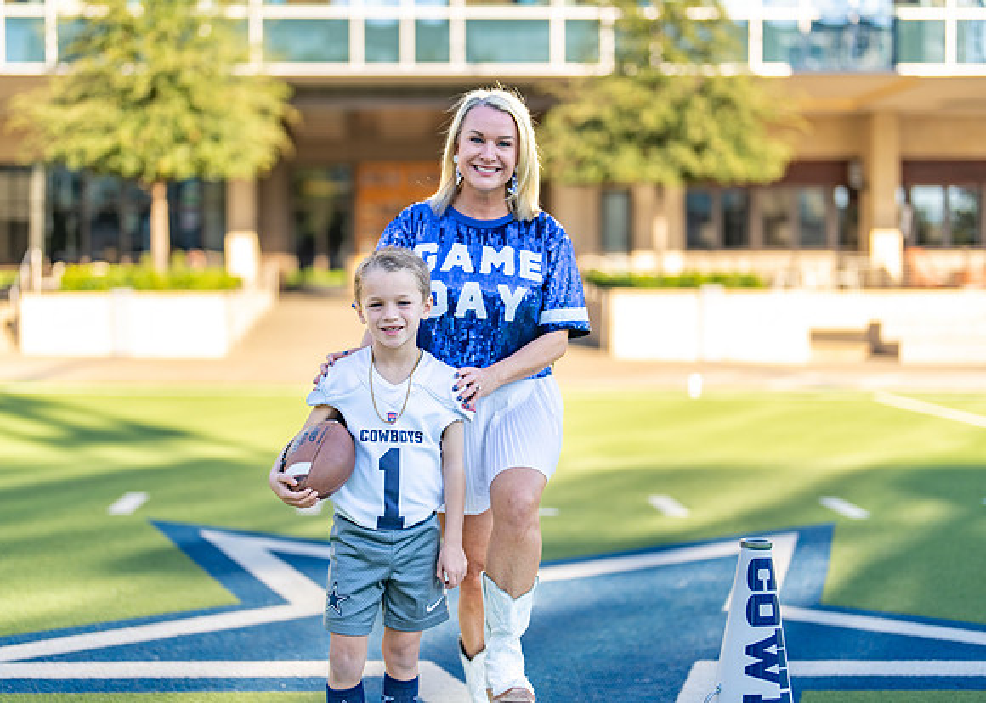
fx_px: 1586
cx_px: 460
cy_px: 330
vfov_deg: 25.0
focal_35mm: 57
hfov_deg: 34.5
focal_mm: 50
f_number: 1.2
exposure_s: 1/2500
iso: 100
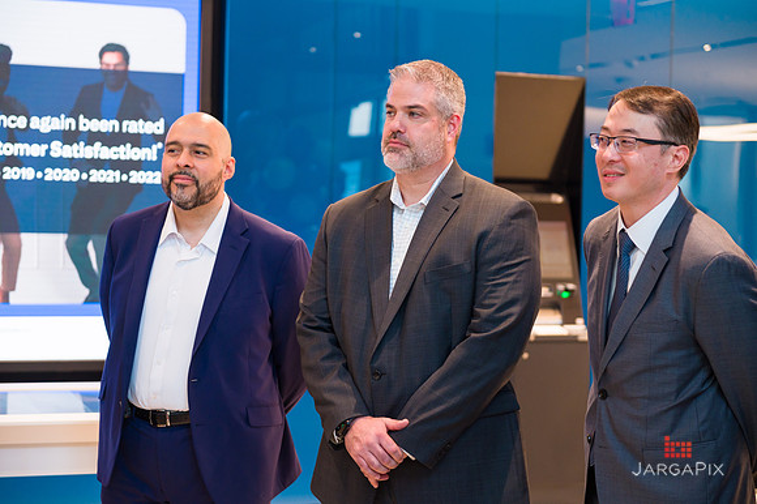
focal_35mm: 70
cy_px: 252
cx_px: 378
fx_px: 1471
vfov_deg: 19.4
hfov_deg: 28.9
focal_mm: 70
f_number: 4
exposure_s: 1/200
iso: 800
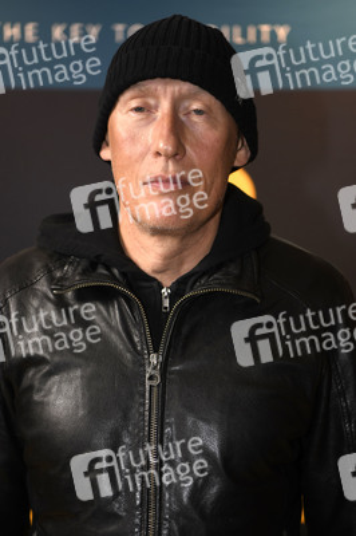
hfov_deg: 19.4
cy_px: 268
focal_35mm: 70
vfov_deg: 28.9
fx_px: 1040
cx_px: 178
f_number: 3.2
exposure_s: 1/250
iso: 640
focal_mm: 70
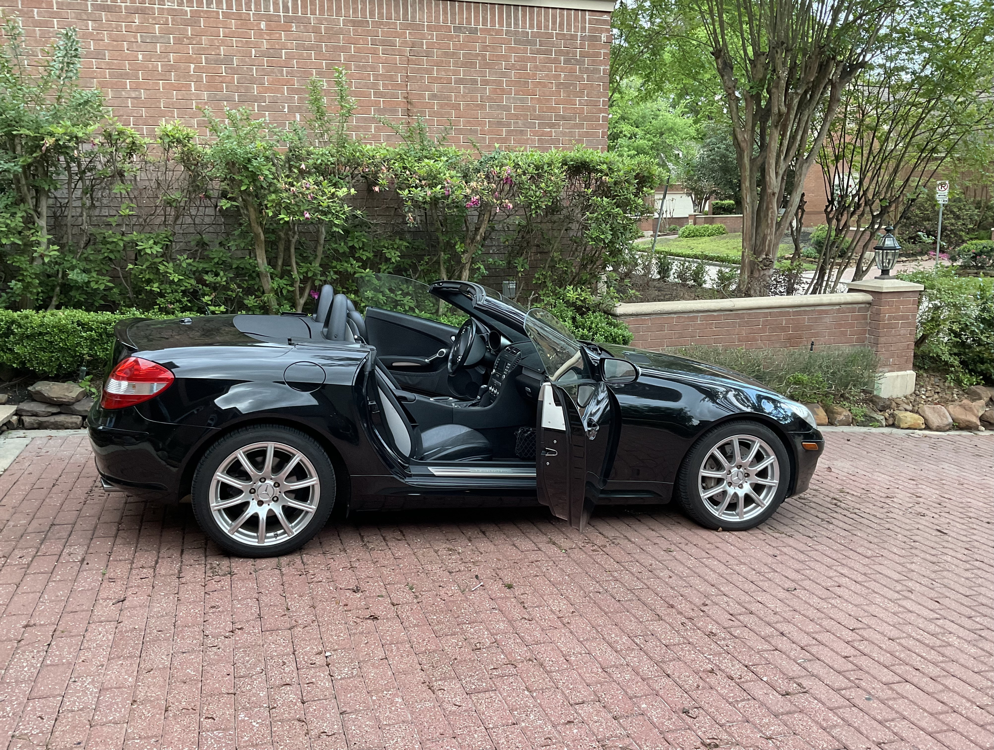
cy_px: 375
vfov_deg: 48.4
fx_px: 835
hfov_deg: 61.5
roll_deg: +0.0
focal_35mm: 29
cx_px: 497
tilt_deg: -11.5
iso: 80
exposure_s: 1/60
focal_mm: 3
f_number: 1.8
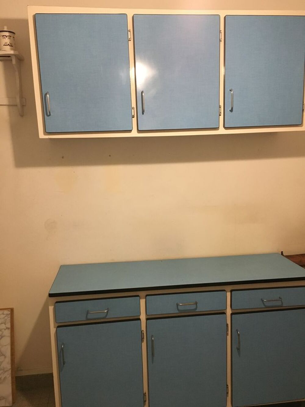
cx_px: 152
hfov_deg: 48.2
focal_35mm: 29
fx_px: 341
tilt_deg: -8.5
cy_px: 204
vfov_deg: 61.7
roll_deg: +1.4
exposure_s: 1/25
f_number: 2.2
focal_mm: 4.15
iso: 250
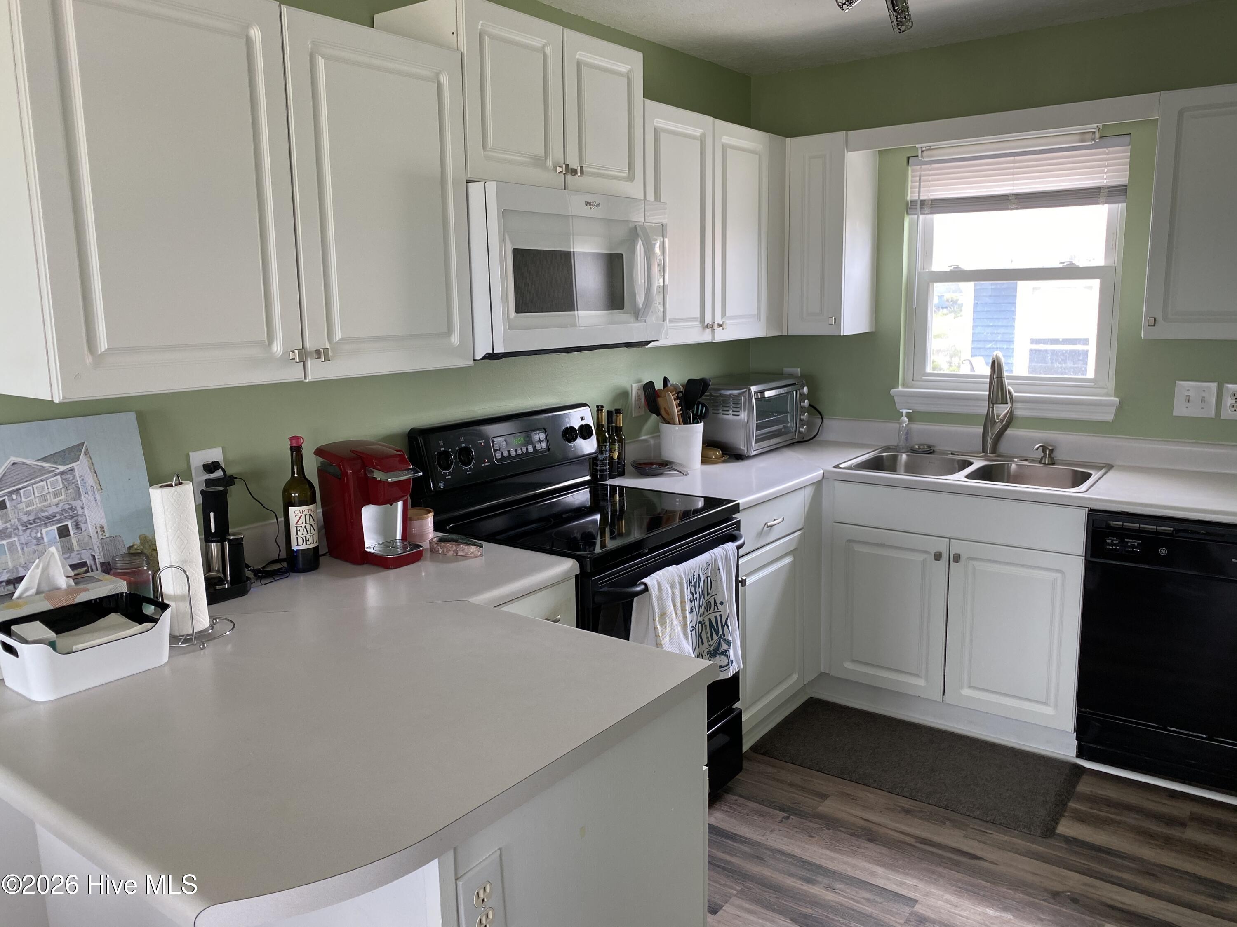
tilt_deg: -9.9
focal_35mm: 26
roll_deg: +1.3
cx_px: 618
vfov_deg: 53.1
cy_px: 464
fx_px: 929
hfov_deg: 67.3
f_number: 1.8
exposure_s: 1/121
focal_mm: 4.25
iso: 80
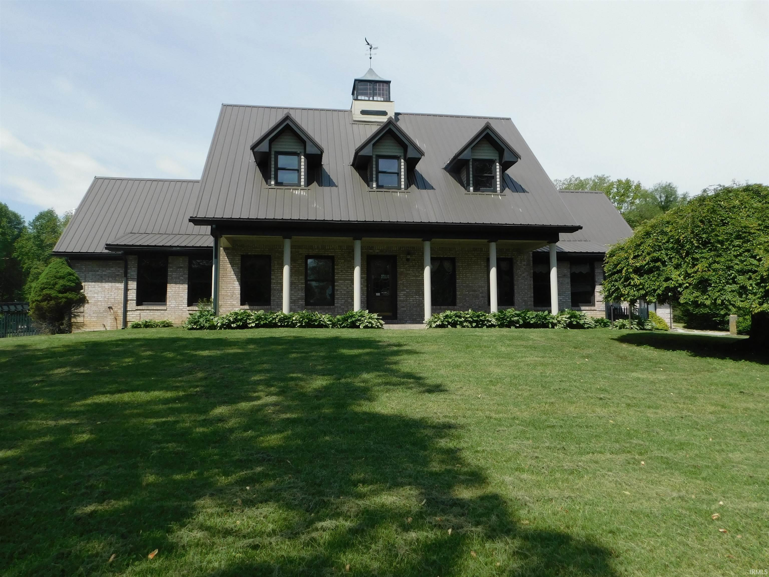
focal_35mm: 25
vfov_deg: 54.9
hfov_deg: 69.4
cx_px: 384
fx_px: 555
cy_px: 288
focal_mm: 4.5
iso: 125
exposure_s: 1/1500
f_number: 3.1
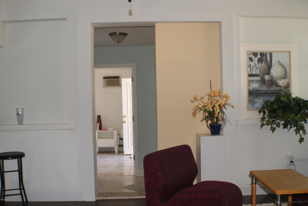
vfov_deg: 16.6
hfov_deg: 24.6
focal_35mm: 82
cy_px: 103
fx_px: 707
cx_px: 154
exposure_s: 1/80
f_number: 5.6
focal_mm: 55
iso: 400
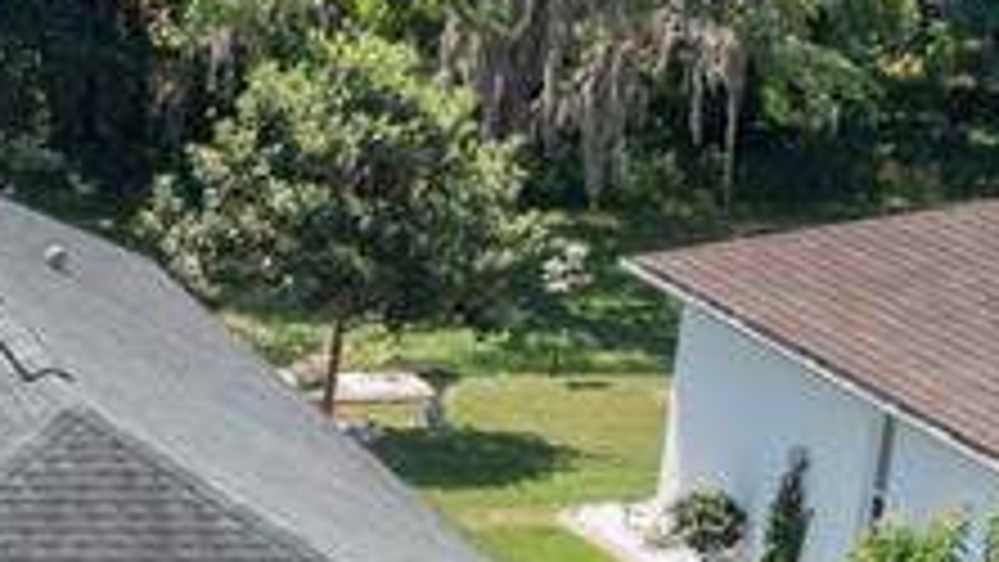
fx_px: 3577
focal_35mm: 135
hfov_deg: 14.0
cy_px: 816
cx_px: -855
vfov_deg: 8.8
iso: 100
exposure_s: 1/200
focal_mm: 10.26
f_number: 5.6
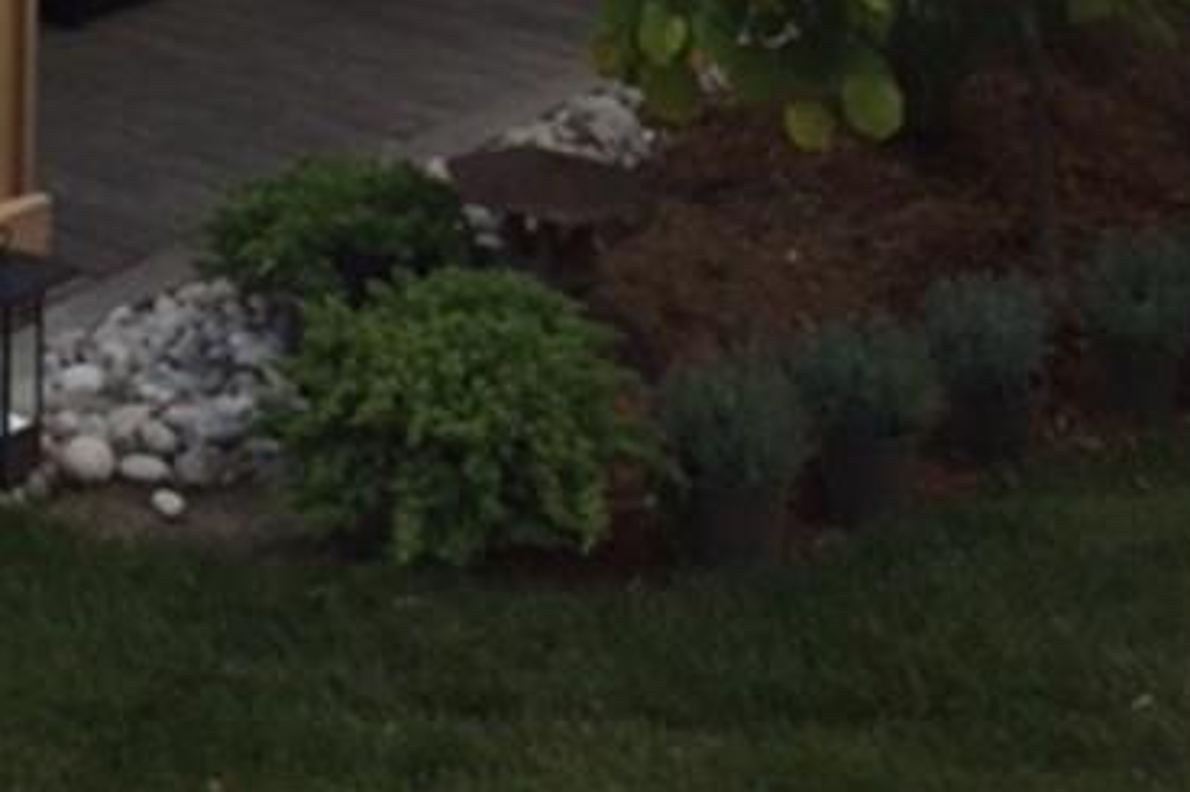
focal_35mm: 82
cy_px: -818
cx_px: 68
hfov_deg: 23.9
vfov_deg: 13.9
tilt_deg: +0.6
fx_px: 2709
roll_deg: -1.6
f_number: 2.2
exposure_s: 1/255
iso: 32
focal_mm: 4.15
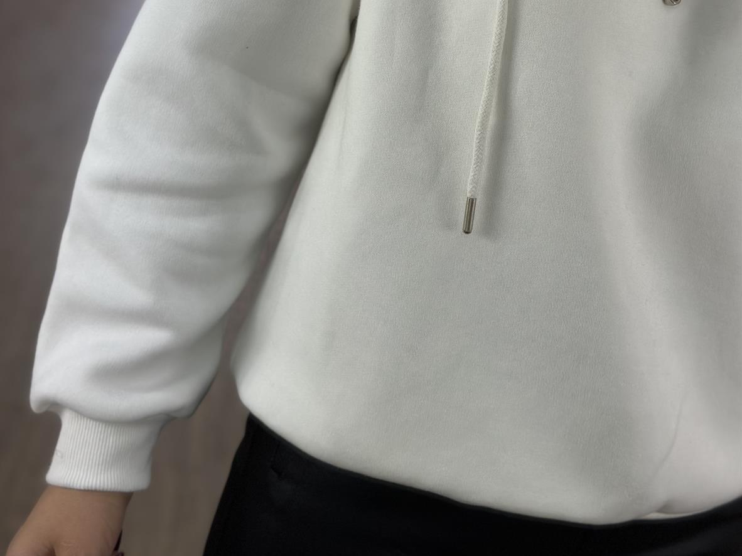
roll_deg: -4.8
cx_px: 367
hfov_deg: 29.8
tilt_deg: -36.8
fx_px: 1393
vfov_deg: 22.1
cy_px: 60
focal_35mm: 65
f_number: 1.78
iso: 80
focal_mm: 6.86
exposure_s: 1/580
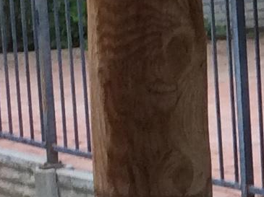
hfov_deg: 8.3
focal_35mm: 227
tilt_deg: -10.0
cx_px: 550
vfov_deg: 6.5
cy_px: 123
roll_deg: -2.0
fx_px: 1730
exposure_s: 1/24
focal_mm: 3.3
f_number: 2.4
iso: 100
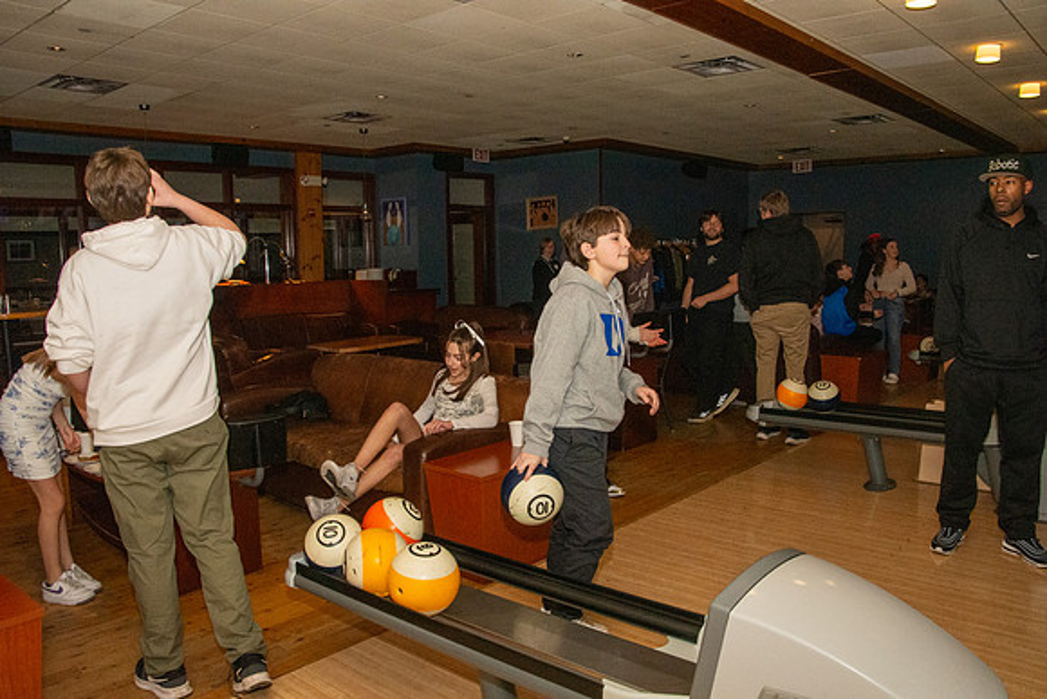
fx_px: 785
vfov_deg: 48.0
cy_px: 350
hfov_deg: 67.4
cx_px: 524
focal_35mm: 27
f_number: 14
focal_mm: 18
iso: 4000
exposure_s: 1/250
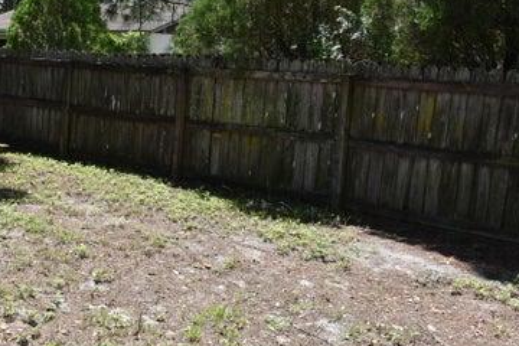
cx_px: 96
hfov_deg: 39.3
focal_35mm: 48
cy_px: 153
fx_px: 692
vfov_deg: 28.1
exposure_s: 1/200
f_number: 7.1
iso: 100
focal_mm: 24
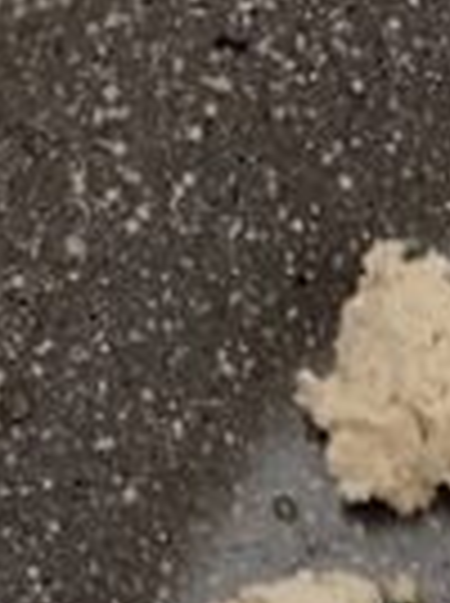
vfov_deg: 12.0
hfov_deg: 10.0
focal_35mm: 129
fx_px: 2243
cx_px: 1094
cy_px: 1494
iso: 1250
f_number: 1.65
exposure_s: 1/50
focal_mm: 6.14
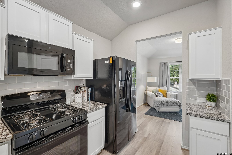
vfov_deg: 73.7
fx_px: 103
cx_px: 116
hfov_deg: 96.7
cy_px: 78
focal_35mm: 16
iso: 400
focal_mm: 16
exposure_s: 1/13
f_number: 8
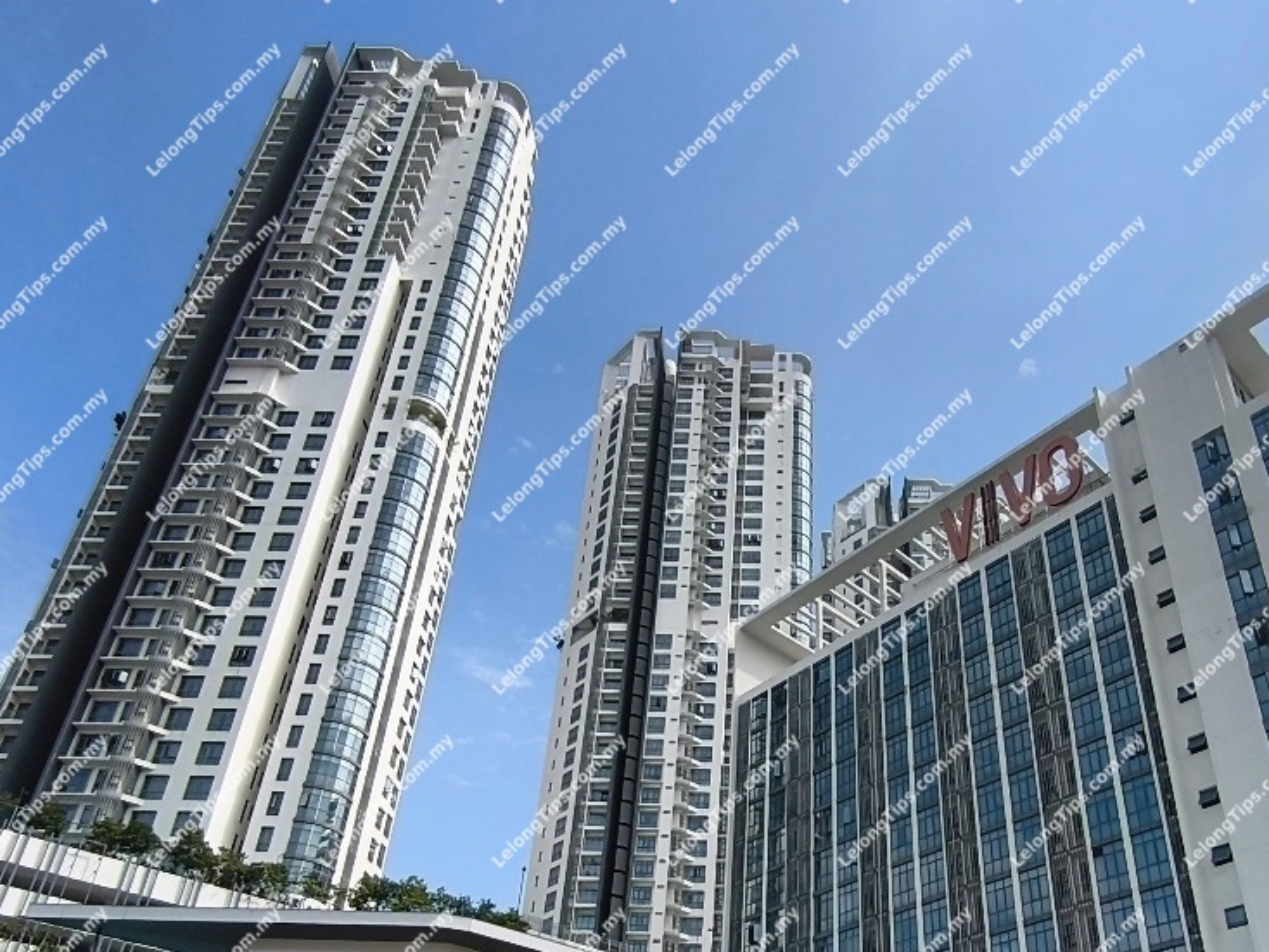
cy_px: 643
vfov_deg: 53.7
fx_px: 917
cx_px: 839
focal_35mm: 25
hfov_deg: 67.6
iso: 50
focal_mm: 1.65
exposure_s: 1/4357
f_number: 2.2
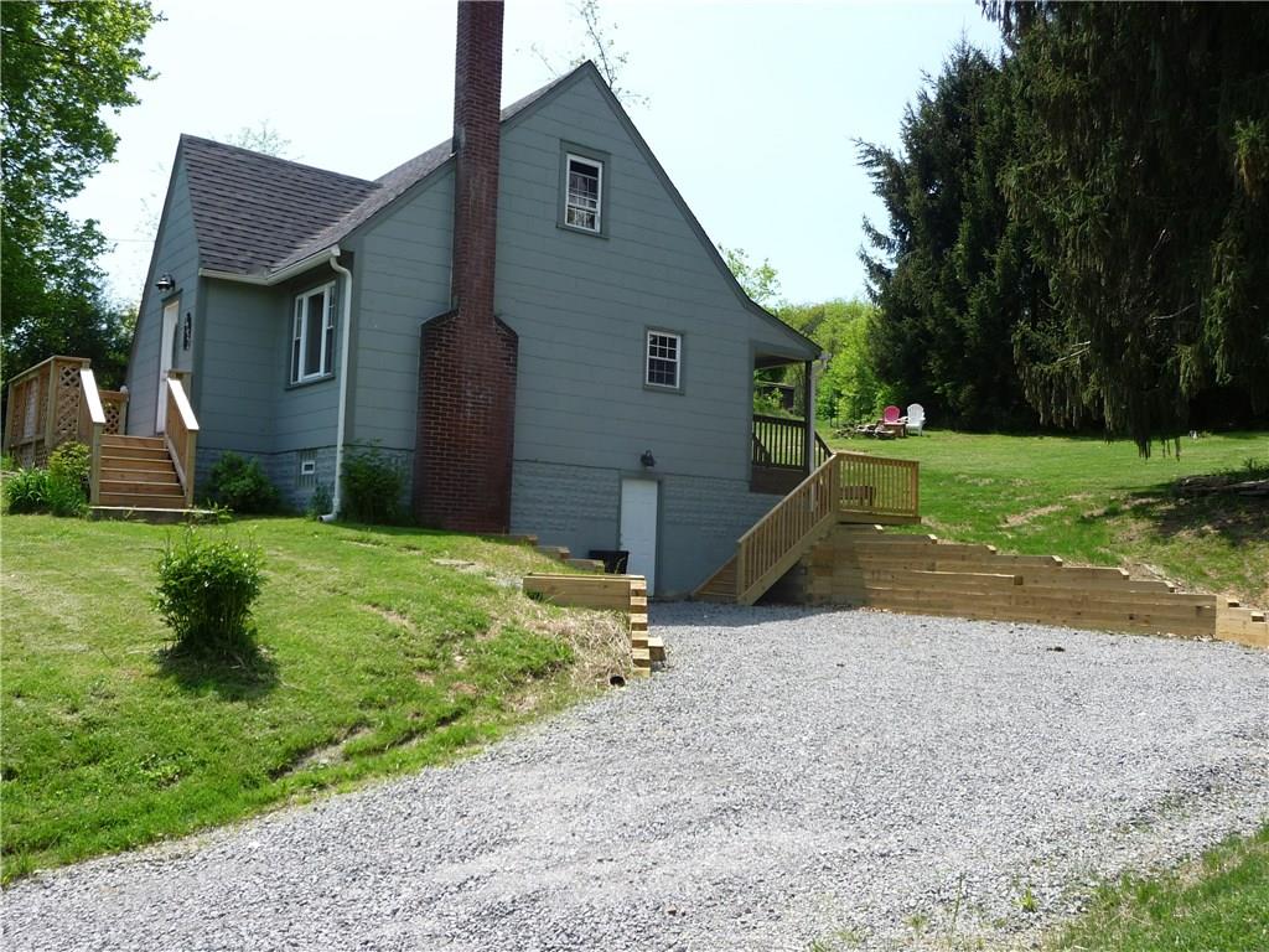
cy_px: 476
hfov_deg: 56.8
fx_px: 1173
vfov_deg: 44.2
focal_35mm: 32
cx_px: 634
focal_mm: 5.3
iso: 100
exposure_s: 1/640
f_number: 3.5
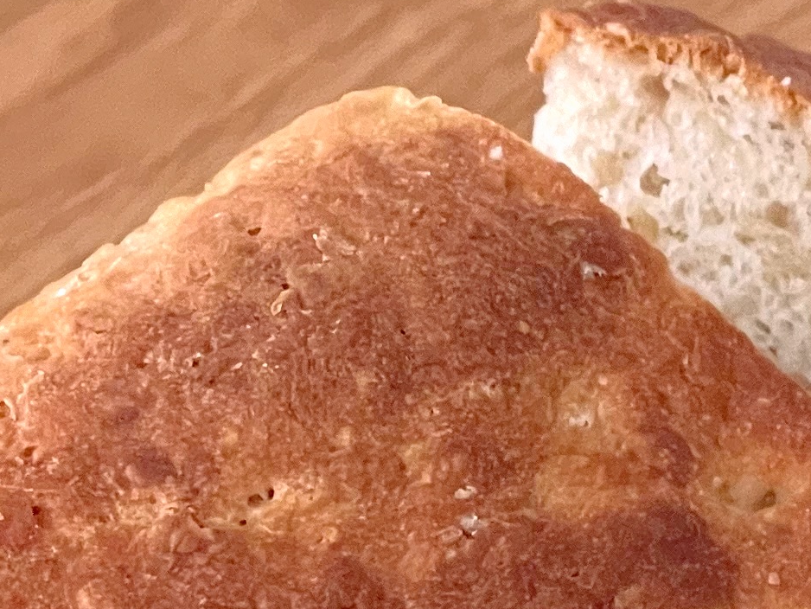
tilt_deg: -44.5
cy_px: 1132
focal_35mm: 275
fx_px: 6444
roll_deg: -0.1
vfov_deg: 5.3
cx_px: 951
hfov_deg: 7.1
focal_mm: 7.5
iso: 500
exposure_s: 1/60
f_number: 2.2
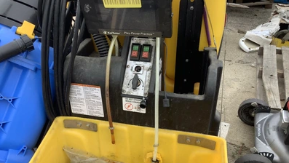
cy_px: 103
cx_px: 144
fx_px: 261
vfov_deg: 34.5
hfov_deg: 58.0
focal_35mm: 34
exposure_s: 1/228
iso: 25
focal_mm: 3.3
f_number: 2.4
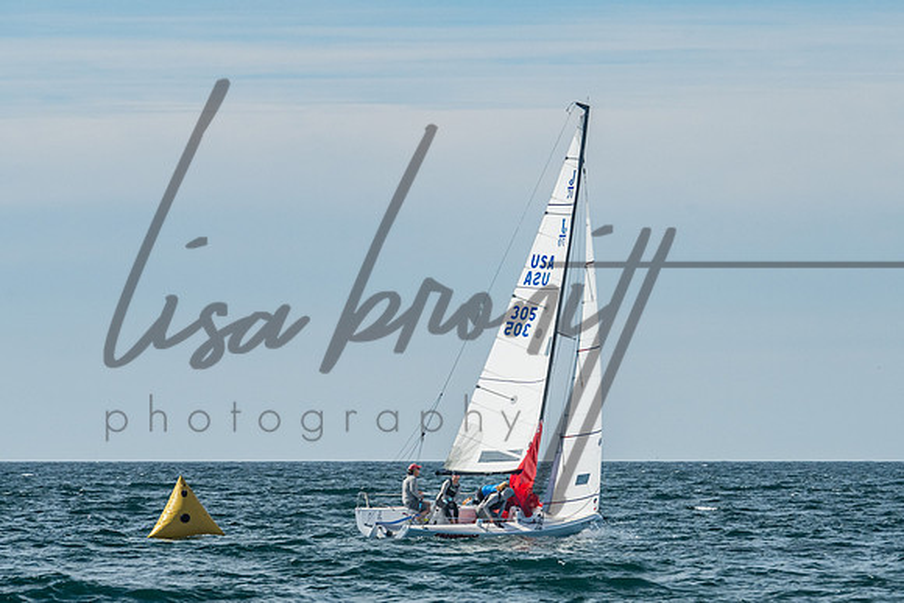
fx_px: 8425
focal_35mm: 335
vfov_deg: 4.1
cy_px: 325
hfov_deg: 6.1
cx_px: 590
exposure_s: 1/640
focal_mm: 200
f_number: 10
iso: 400
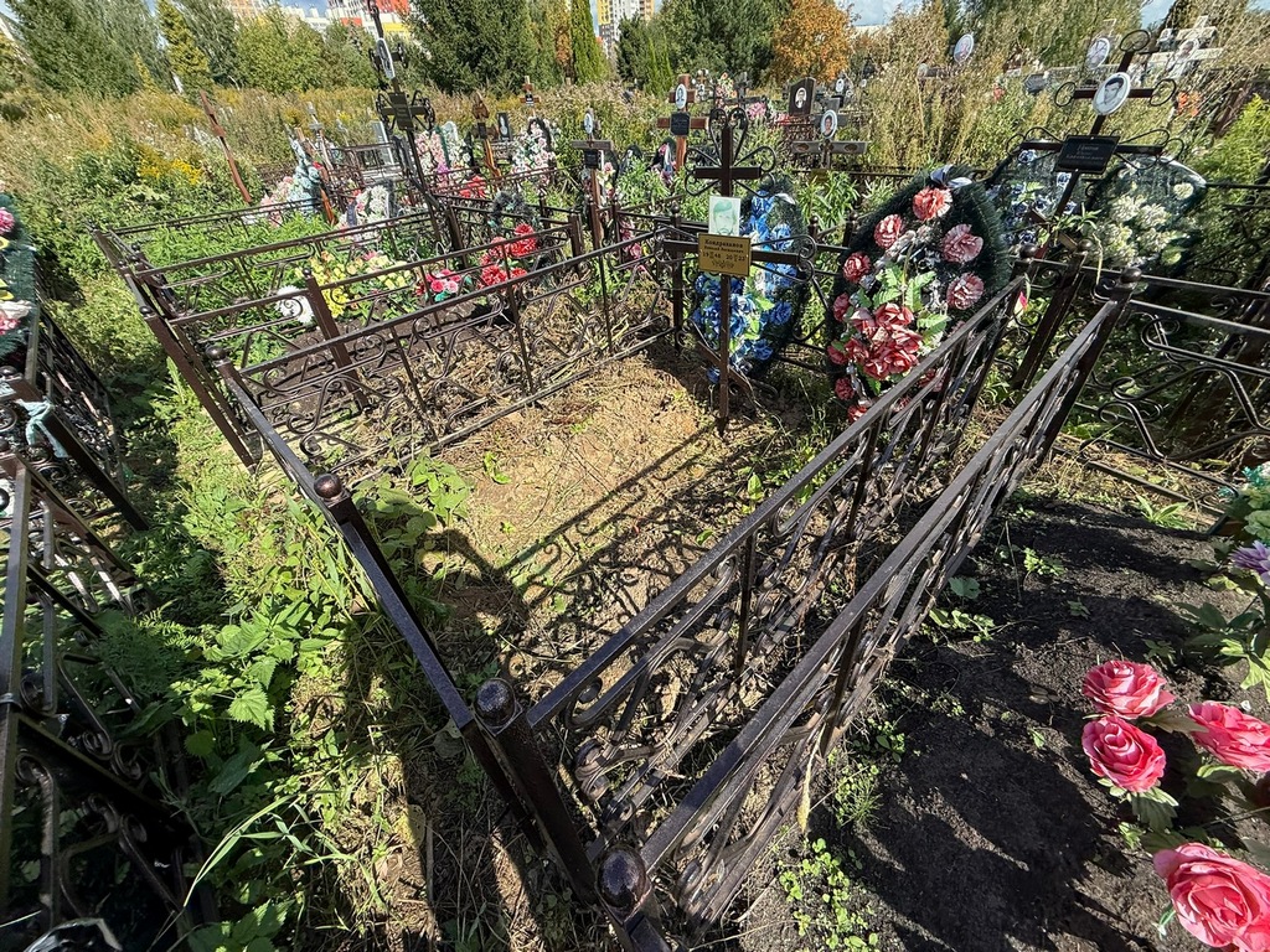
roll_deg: +7.1
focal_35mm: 14
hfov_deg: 102.1
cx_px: 635
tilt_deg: -37.1
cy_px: 476
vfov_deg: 85.7
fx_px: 514
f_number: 2.2
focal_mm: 2.22
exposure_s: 1/734
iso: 50
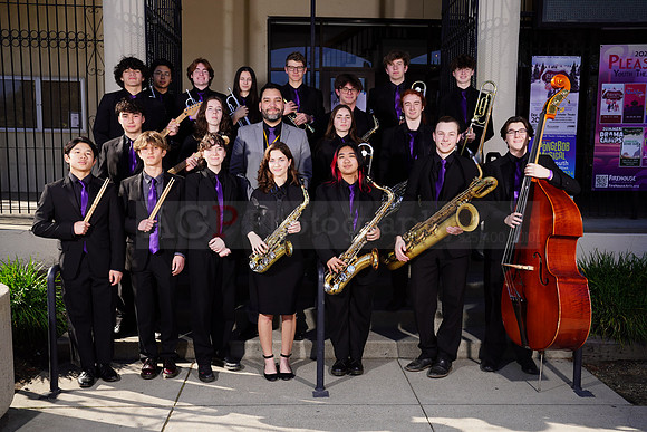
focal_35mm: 34
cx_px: 324
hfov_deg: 55.8
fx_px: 611
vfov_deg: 38.9
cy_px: 216
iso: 100
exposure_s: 1/250
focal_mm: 34
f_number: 8
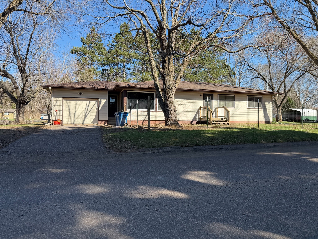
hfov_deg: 71.6
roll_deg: +0.4
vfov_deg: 56.8
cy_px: 120
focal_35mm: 24
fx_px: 220
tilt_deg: -0.1
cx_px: 159
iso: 100
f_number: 1.78
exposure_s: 1/2370
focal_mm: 6.76
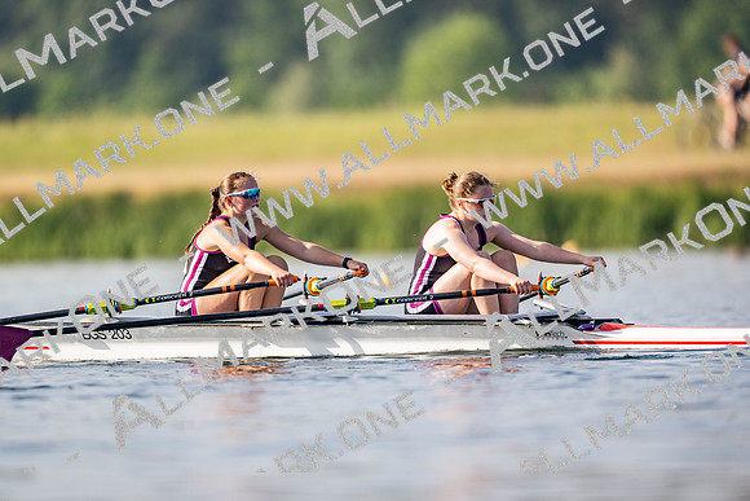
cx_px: 375
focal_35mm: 600
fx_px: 12502
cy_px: 250
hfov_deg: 3.4
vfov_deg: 2.3
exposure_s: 1/2500
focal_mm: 600
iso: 180
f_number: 4
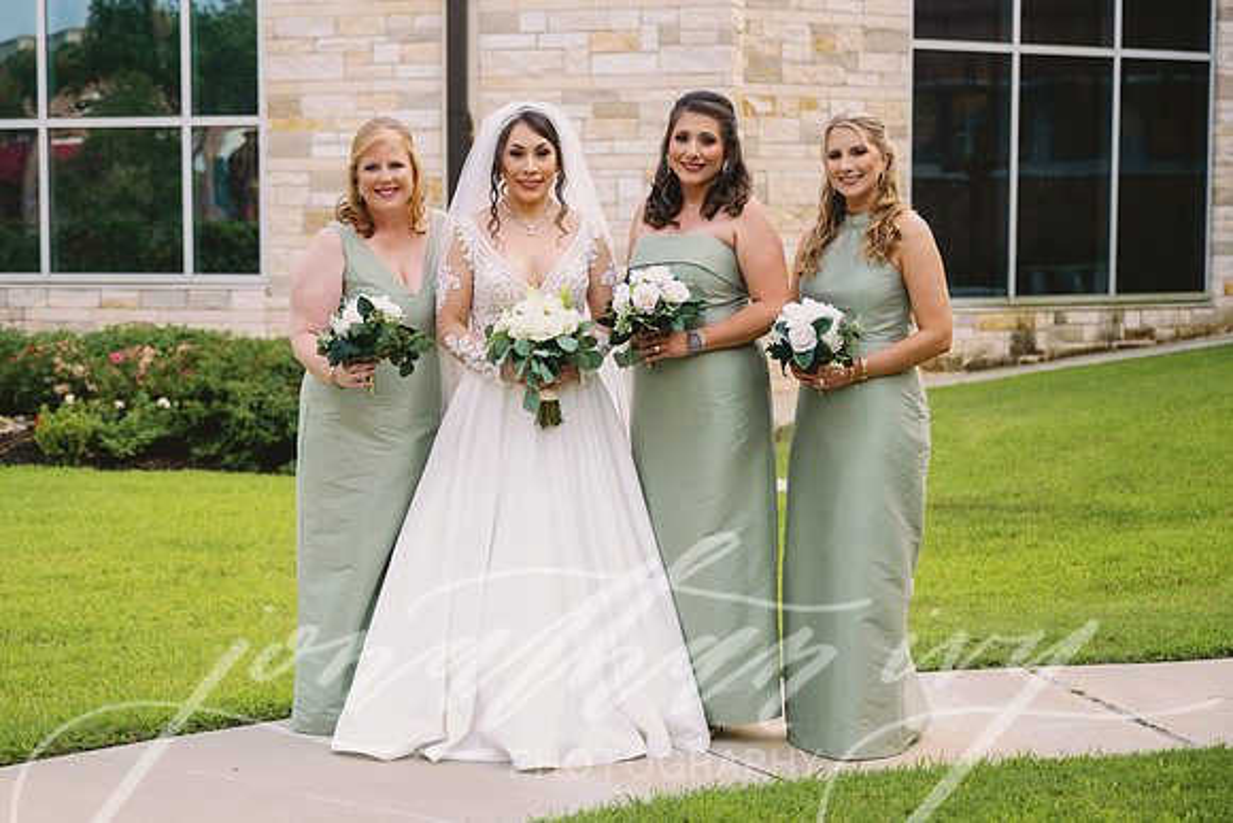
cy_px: 428
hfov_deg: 29.5
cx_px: 527
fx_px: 2341
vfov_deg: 19.9
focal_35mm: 68
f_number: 2.8
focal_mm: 58
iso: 80
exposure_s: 1/200
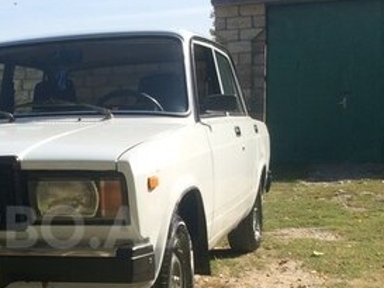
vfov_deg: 20.8
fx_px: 777
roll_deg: +1.0
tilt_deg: -7.9
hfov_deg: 26.8
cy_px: 227
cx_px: 35
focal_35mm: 70
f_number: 2.2
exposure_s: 1/1466
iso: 32
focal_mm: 4.15
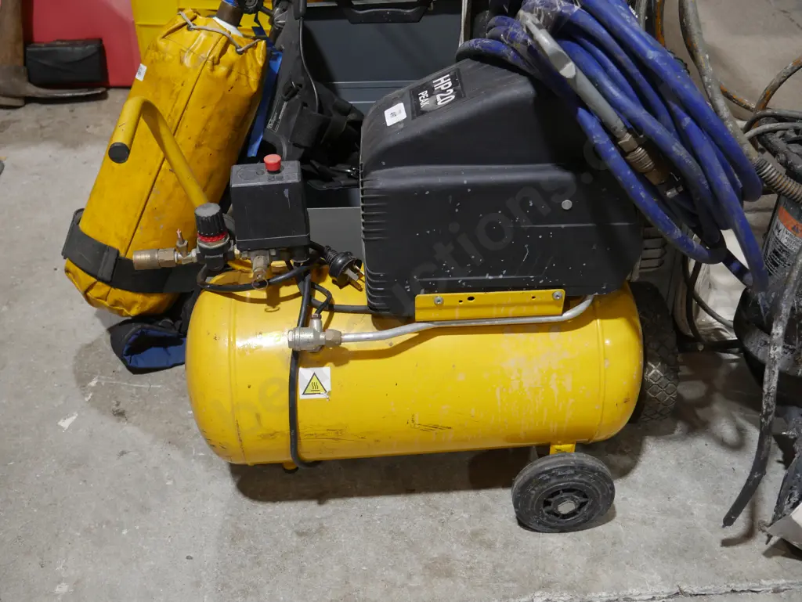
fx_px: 927
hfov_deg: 46.8
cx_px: 401
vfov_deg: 36.0
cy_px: 301
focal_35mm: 40
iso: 400
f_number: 4.5
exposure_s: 1/60
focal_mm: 20
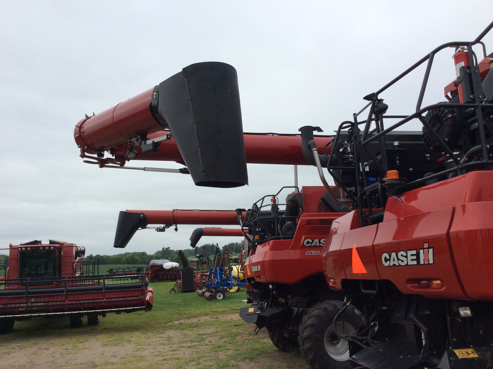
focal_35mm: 32
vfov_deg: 44.1
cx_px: 246
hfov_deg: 56.9
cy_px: 184
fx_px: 455
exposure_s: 1/969
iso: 32
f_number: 2.4
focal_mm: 3.3
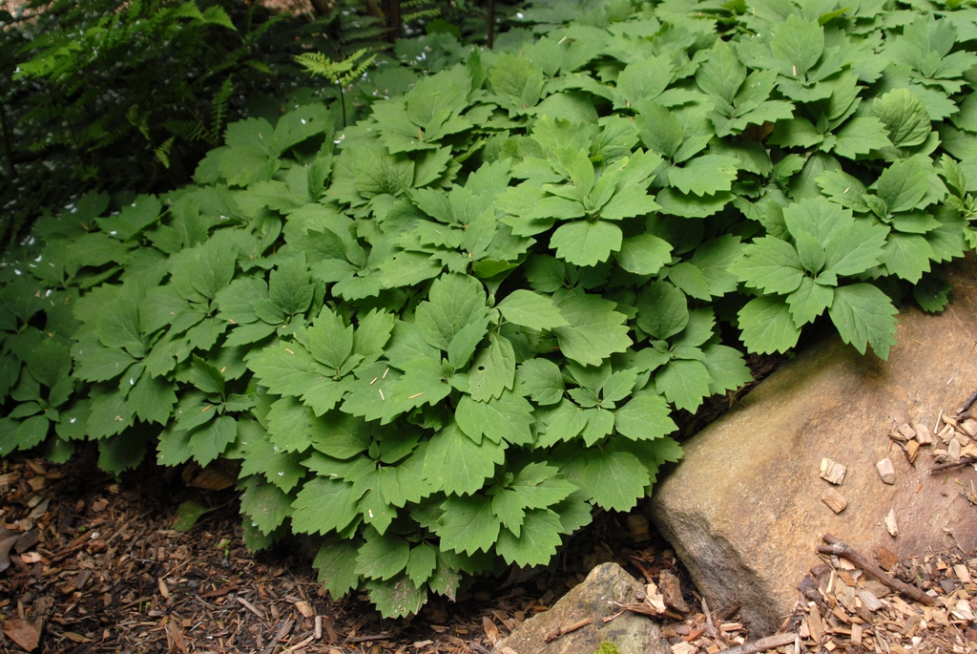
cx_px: 488
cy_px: 327
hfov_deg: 46.4
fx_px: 1141
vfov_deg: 32.0
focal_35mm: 42
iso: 400
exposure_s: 1/125
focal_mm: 28
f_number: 5.6
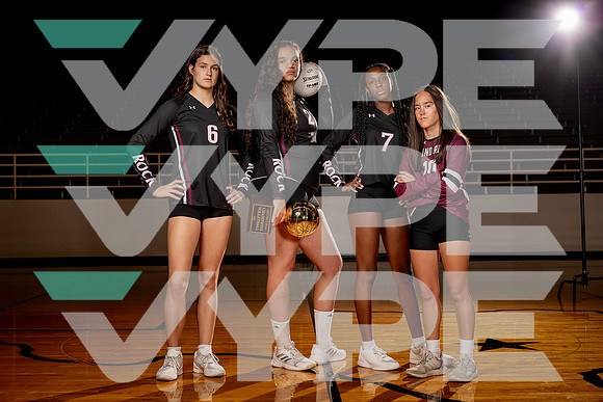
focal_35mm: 48
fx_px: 804
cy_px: 201
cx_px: 302
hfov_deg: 41.1
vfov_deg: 28.1
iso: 100
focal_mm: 48
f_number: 5.6
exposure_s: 1/250
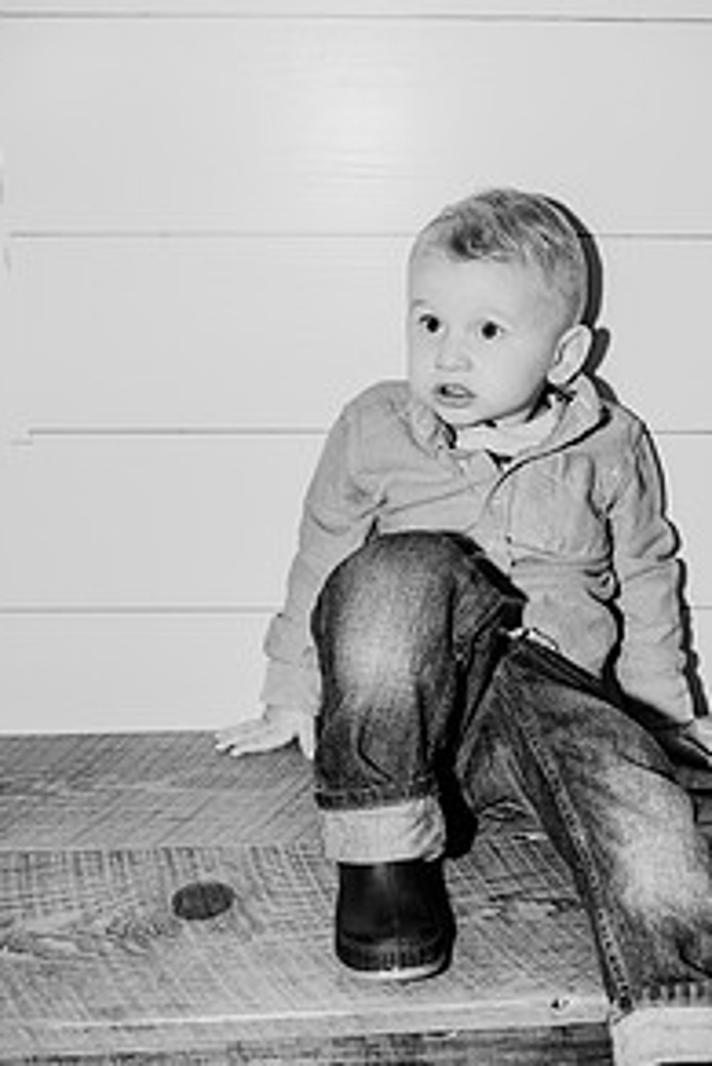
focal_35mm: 37
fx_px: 1096
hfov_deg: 35.5
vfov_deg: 51.9
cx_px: 493
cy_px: 529
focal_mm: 24
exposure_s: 1/1000
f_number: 2.8
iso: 500
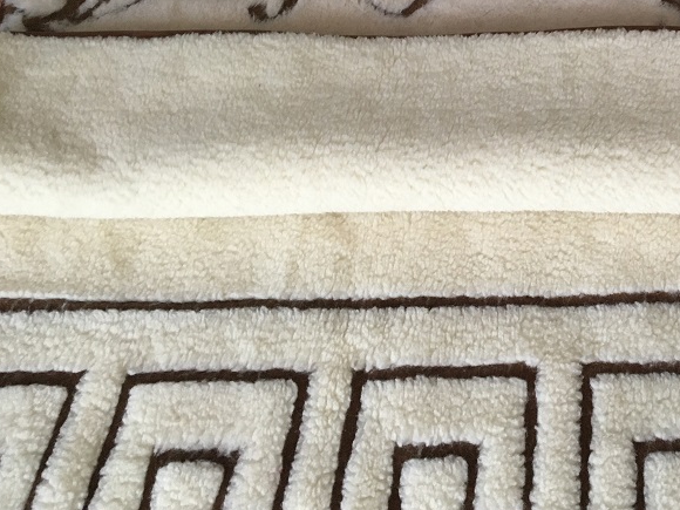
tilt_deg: -51.4
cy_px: 120
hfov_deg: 36.4
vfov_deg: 28.6
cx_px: 578
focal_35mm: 50
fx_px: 982
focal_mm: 4.15
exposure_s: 1/33
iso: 160
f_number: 2.2
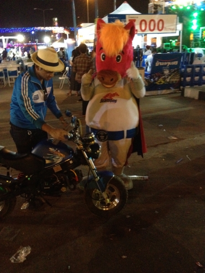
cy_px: 136
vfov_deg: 52.6
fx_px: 276
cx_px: 102
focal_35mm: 35
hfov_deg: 40.7
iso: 800
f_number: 2.4
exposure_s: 1/15
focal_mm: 4.28
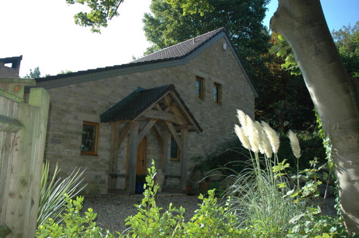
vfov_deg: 47.8
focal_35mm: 27
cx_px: 180
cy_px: 119
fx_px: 269
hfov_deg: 67.4
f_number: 3.5
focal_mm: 18
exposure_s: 1/500
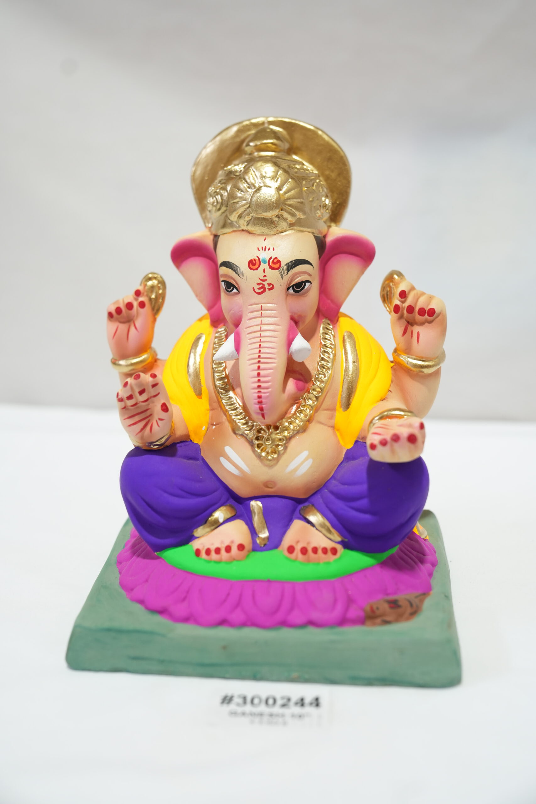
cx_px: 268
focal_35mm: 48
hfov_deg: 28.1
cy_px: 402
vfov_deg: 41.1
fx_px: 1072
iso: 800
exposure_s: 1/200
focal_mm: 48
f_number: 3.5
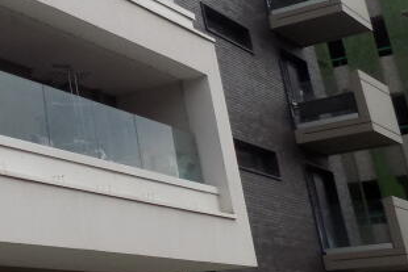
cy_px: 49
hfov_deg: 21.2
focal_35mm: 79
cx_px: -221
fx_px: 896
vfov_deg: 17.1
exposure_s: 1/800
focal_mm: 4
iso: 80
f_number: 3.1
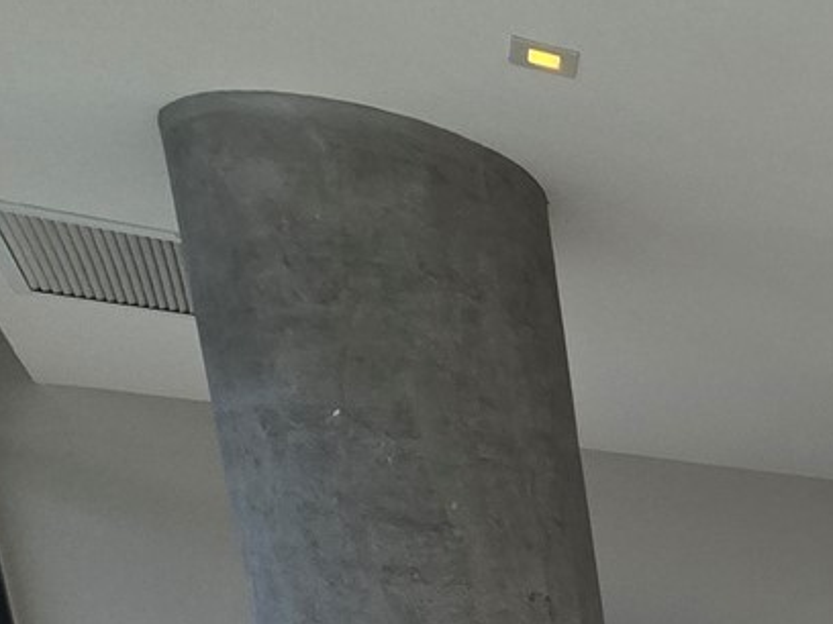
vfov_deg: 20.7
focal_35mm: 51
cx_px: 1417
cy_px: 1101
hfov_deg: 23.7
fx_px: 1227
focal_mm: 2.2
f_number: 2.2
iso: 50
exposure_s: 1/489
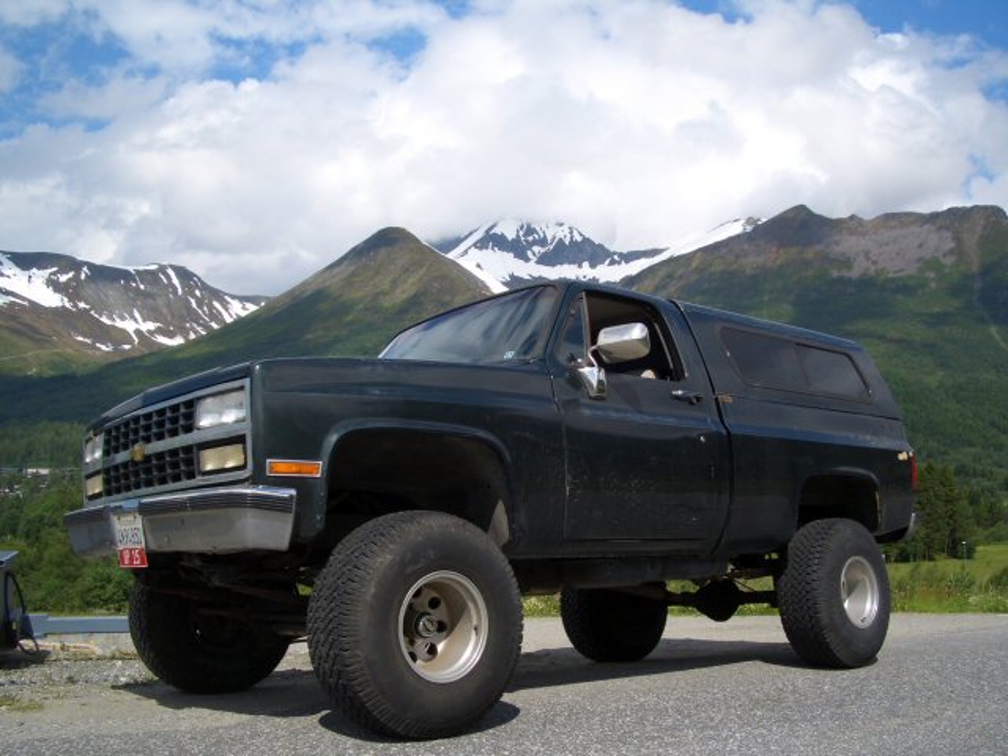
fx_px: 1019
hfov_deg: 52.6
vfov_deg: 40.7
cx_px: 504
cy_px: 378
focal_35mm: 35
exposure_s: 1/640
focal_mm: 5.8
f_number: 4.3
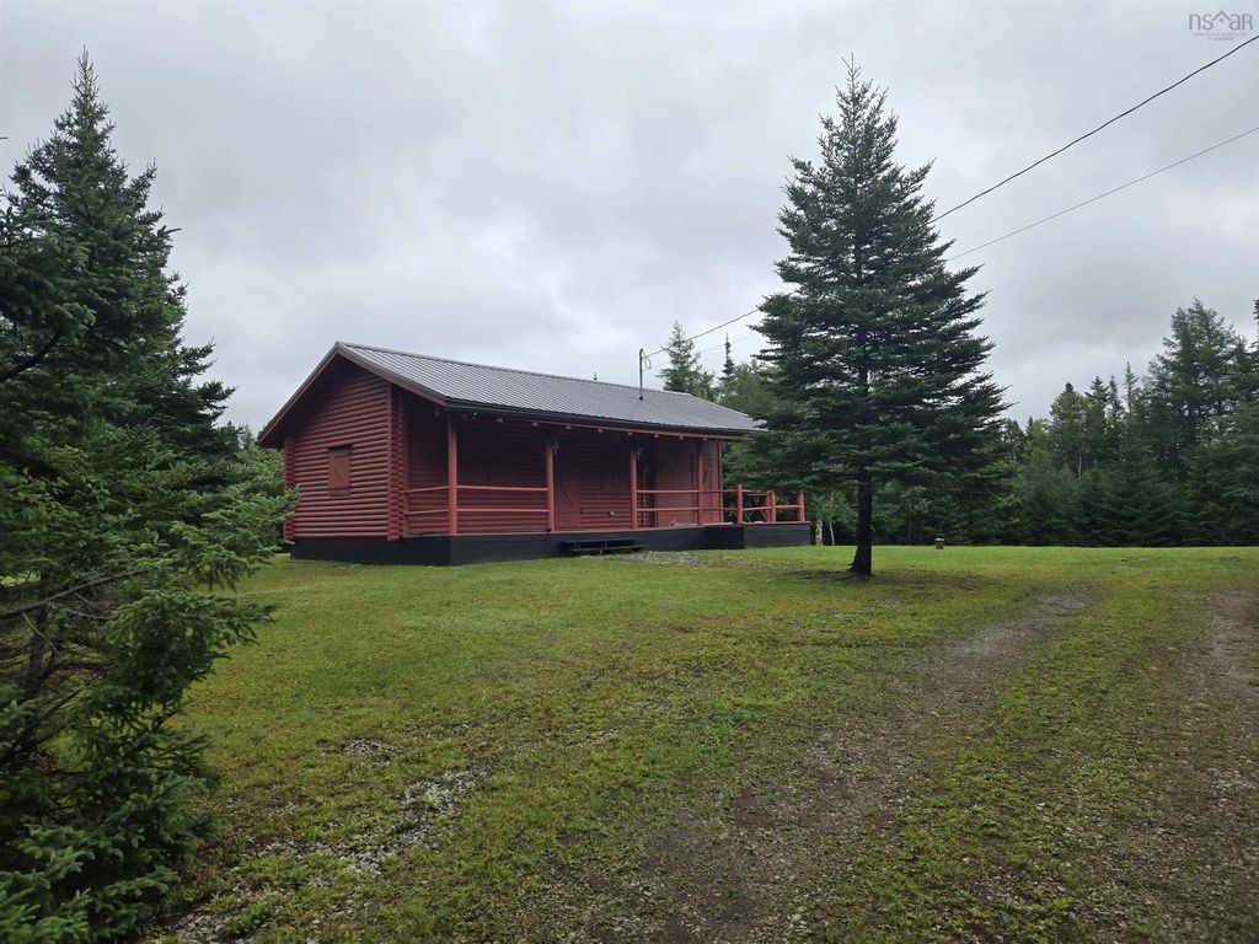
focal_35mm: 23
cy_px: 472
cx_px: 630
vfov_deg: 58.9
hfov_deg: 73.9
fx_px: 837
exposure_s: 1/1090
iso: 25
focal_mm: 5.4
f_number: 1.8
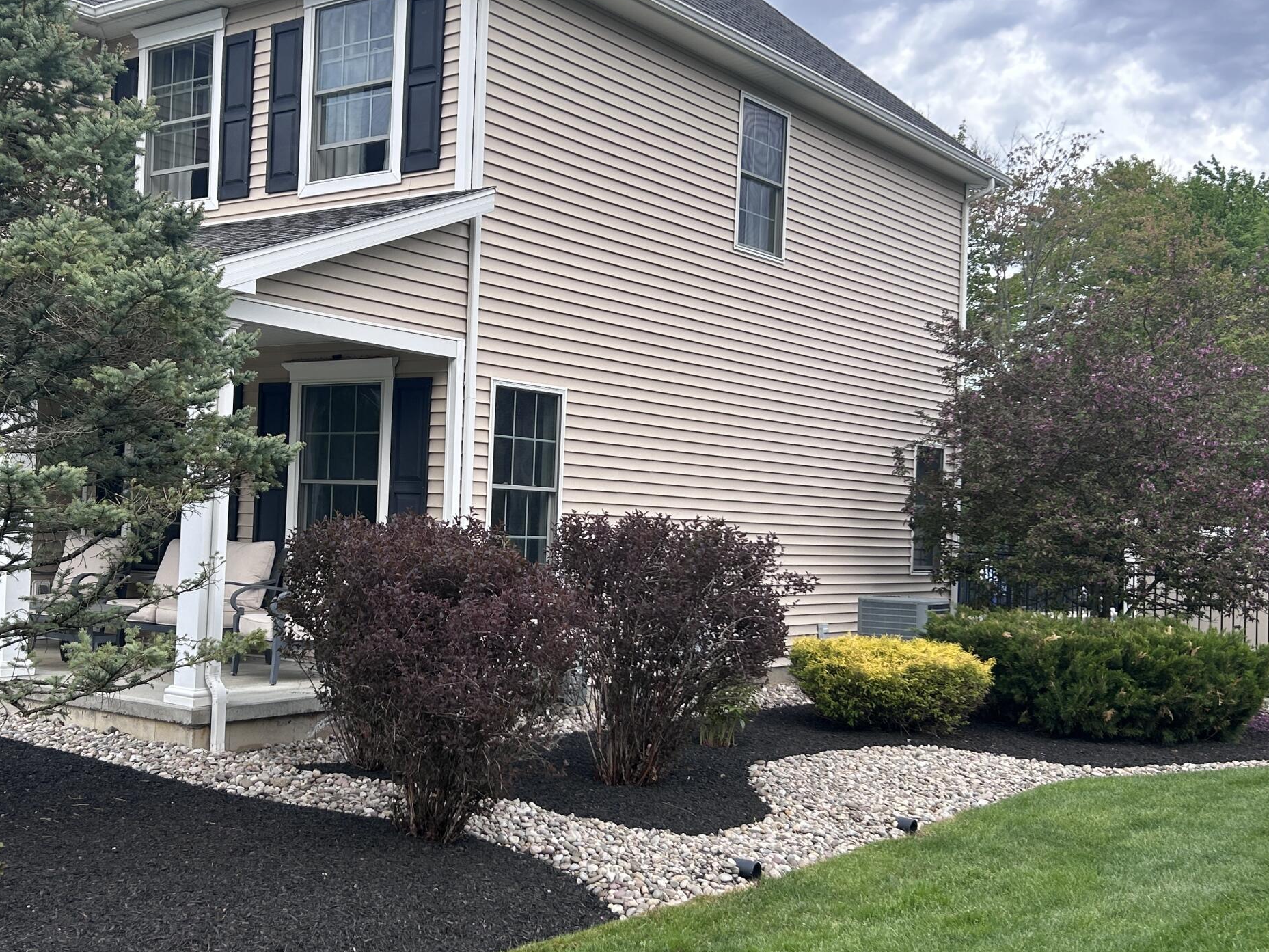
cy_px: 467
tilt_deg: +1.4
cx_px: 485
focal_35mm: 42
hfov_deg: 44.5
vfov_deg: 34.4
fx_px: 1540
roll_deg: -2.0
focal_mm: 5.7
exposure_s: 1/291
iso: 40
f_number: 1.5
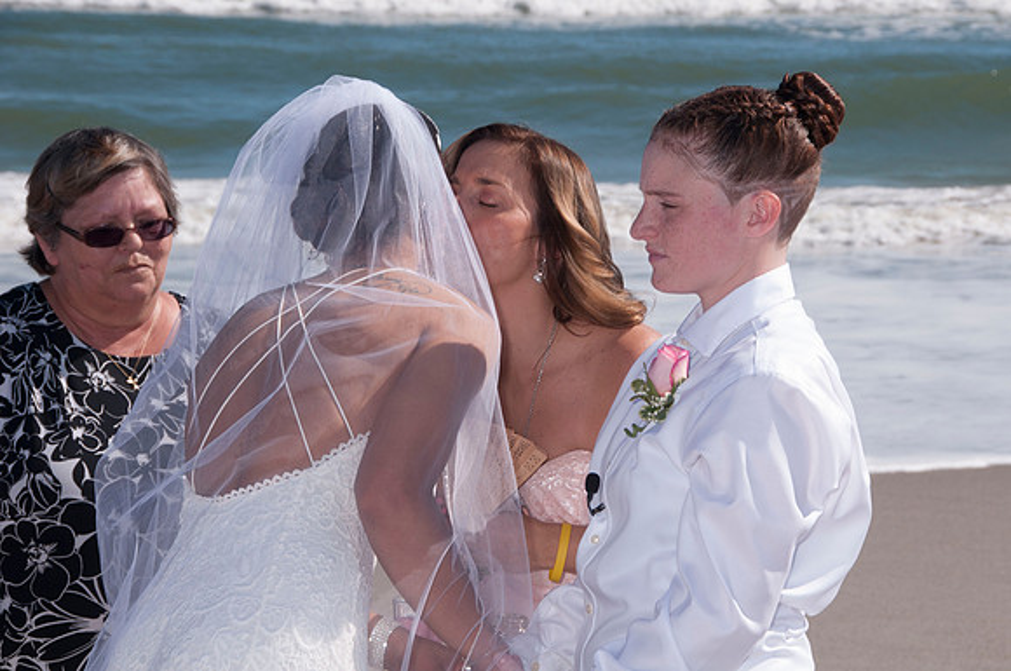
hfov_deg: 15.2
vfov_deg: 10.1
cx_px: 506
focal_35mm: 135
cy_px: 336
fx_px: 3786
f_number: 13
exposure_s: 1/250
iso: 100
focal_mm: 90
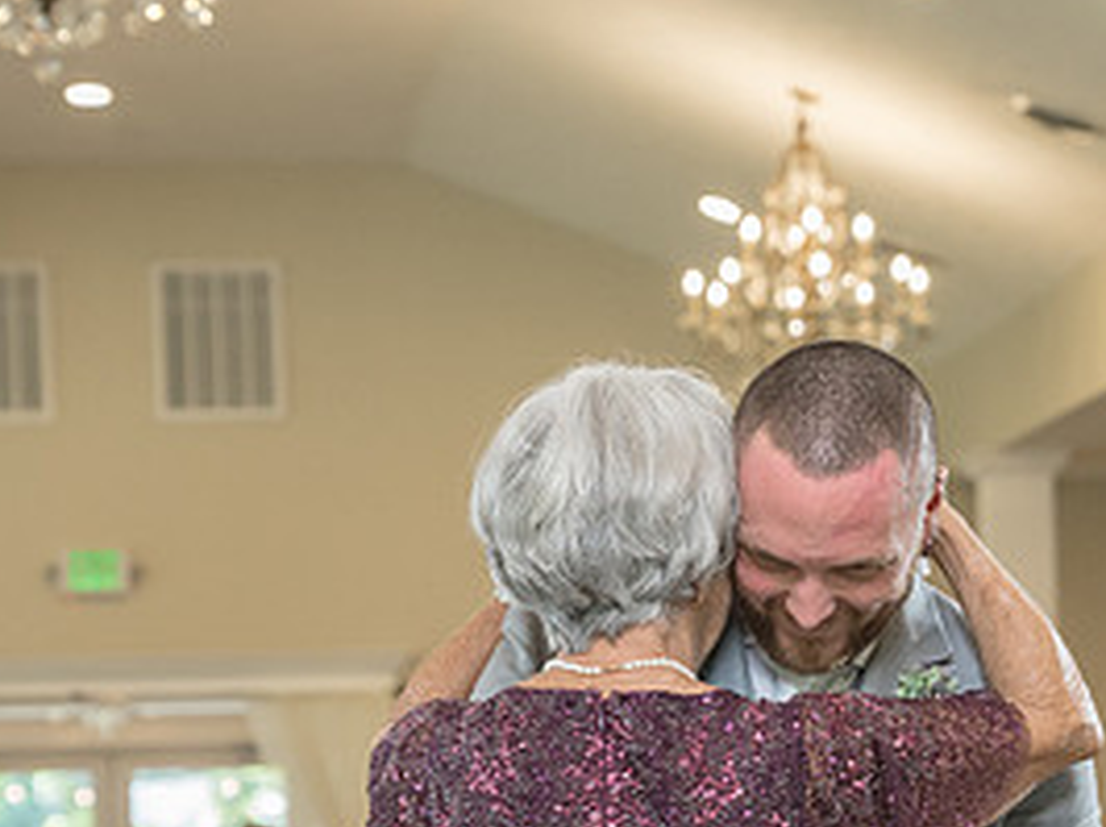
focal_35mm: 147
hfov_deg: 13.4
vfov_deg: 10.0
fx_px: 4692
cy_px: 754
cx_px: 707
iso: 2000
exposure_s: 1/250
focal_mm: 70
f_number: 4
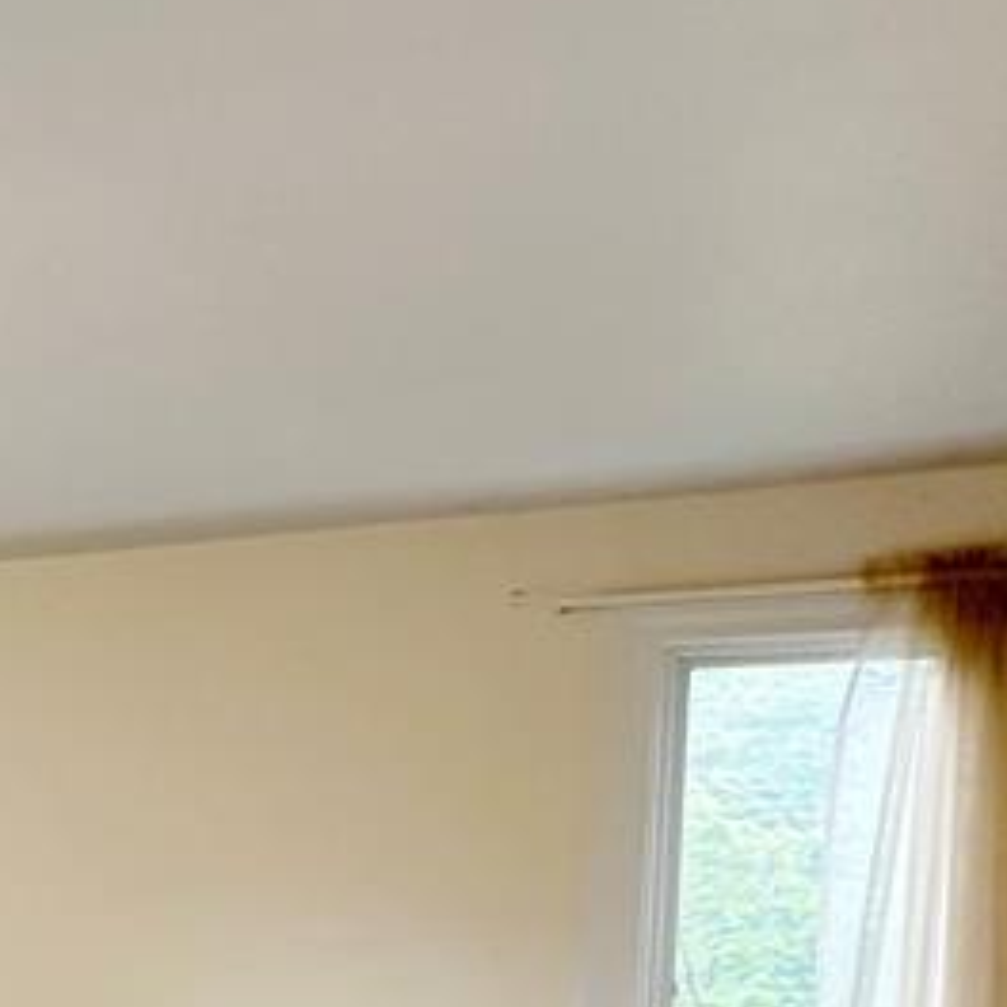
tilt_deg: -8.6
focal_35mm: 48
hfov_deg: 22.6
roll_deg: -0.9
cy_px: 1282
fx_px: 1580
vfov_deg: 29.2
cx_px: -751
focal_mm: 2.22
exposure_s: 1/60
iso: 160
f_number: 2.2
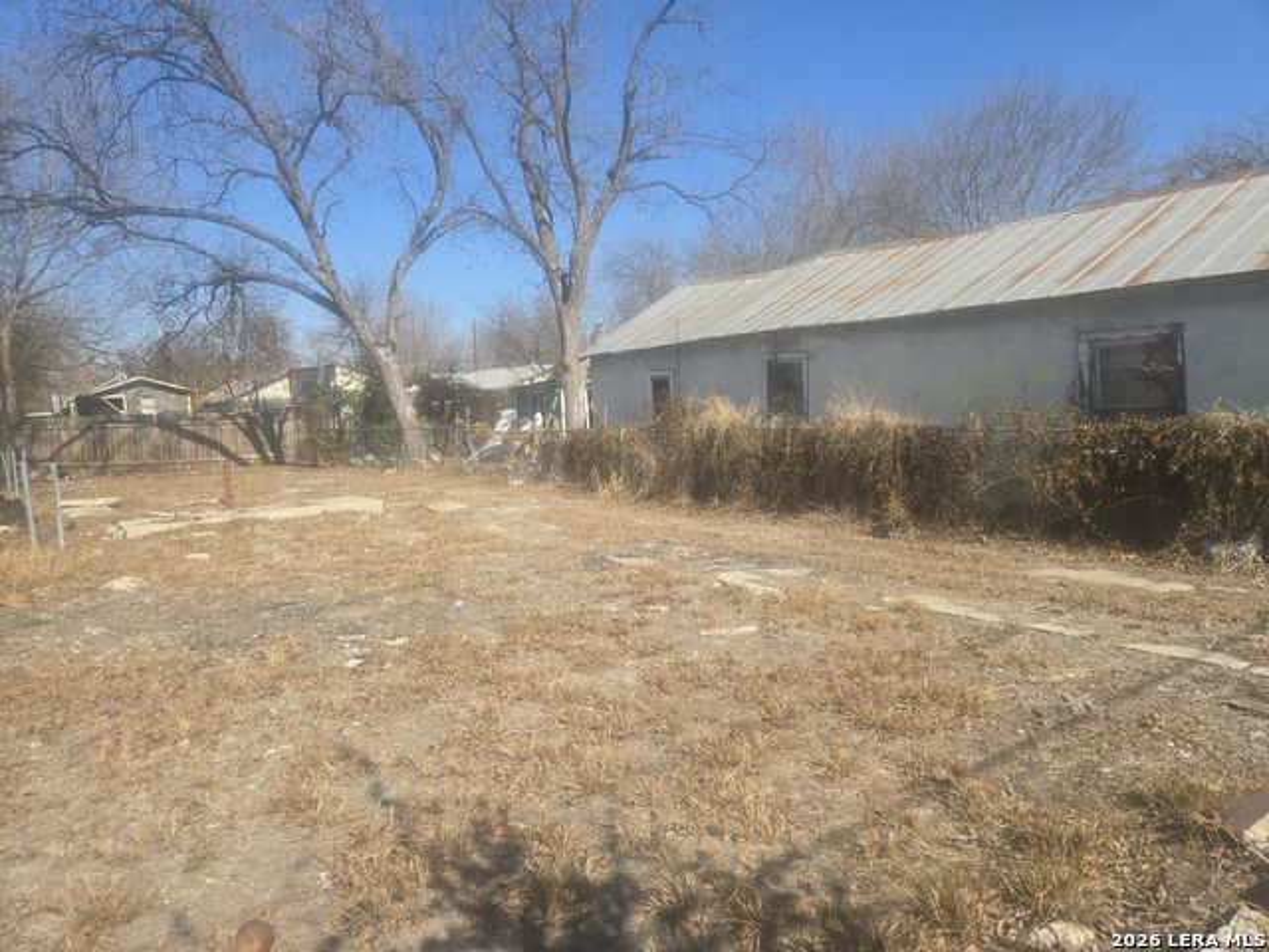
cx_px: 634
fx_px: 843
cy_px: 476
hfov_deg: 73.9
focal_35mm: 23
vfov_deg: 58.9
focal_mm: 5.4
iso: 25
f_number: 1.8
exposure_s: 1/1677
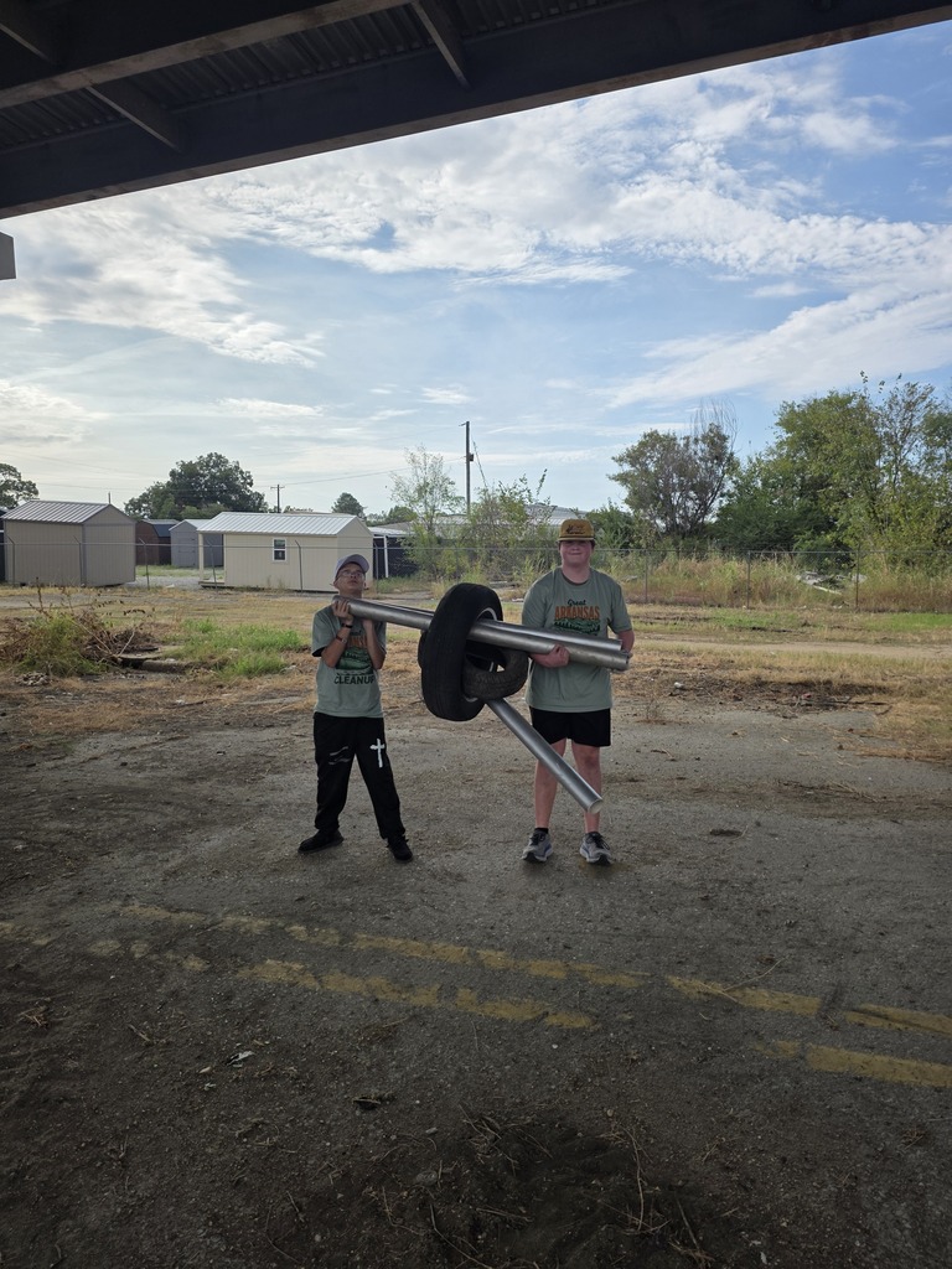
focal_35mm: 23
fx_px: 843
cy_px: 634
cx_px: 476
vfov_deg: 73.9
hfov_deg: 58.9
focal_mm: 6.3
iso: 80
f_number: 1.7
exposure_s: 1/7333
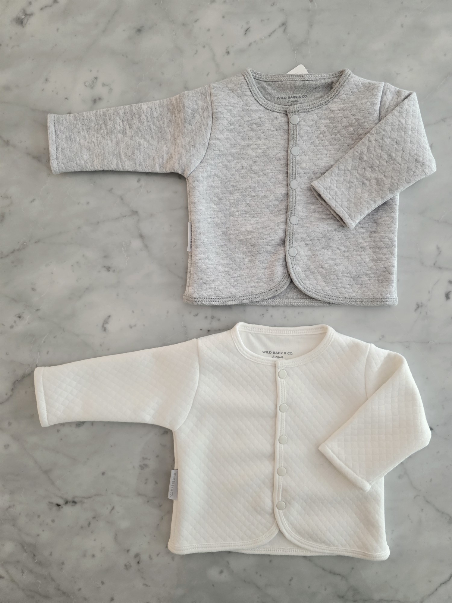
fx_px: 400
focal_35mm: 23
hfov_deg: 58.9
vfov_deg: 73.9
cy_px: 302
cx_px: 226
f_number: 1.7
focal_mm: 6.3
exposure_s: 1/101
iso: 640
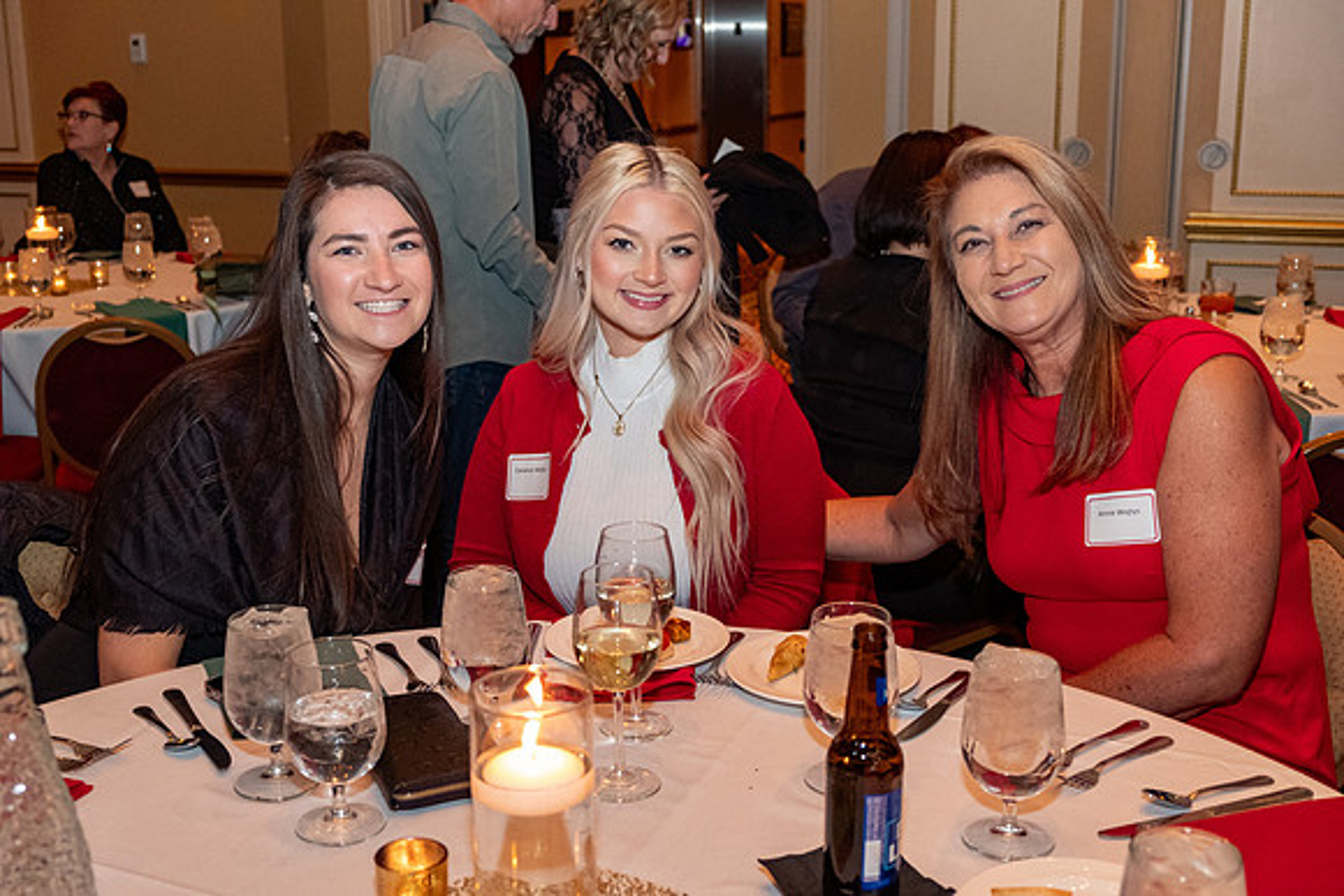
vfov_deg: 31.9
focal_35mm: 42
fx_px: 1568
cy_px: 448
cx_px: 672
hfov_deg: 46.4
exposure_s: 1/125
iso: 2500
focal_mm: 27.7
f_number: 3.2
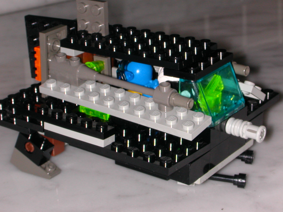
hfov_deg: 17.7
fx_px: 907
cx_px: 142
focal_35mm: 111
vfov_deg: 13.3
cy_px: 106
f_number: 8
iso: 100
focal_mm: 16.8
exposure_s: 1/59.9
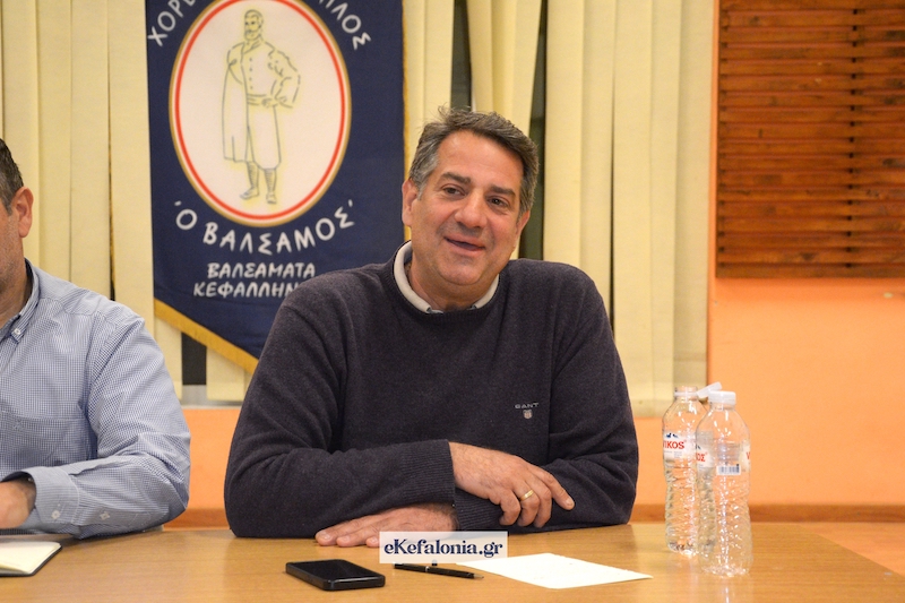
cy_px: 302
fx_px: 1810
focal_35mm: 72
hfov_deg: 28.1
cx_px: 452
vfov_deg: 18.9
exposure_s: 1/60
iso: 1600
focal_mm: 48
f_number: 4.8
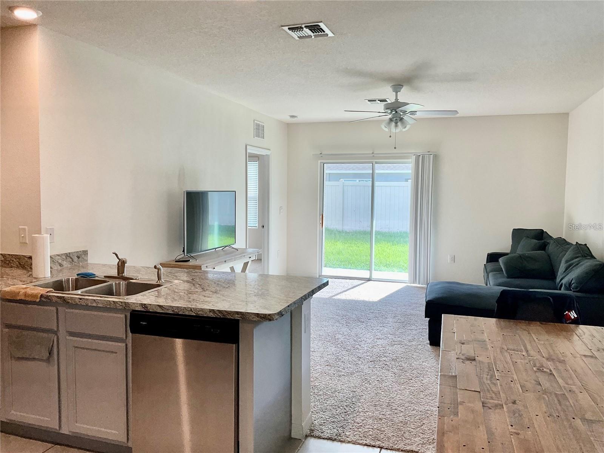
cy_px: 226
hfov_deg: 61.7
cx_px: 302
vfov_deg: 48.2
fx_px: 506
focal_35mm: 29
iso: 40
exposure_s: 1/120
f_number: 1.8
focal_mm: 3
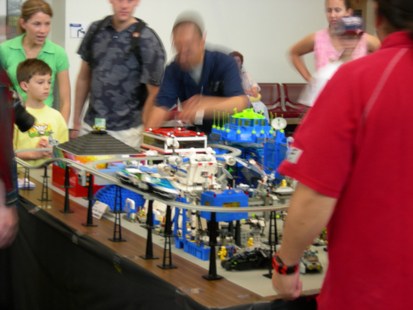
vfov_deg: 19.9
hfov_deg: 26.3
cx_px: 206
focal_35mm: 74
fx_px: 883
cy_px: 155
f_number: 3.8
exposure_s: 1/3.9
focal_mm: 15.5
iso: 107
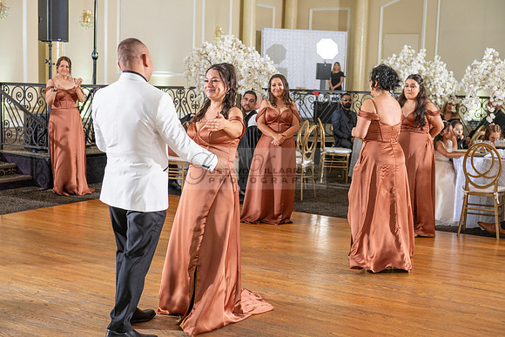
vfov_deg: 24.6
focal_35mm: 55
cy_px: 168
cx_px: 252
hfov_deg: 36.2
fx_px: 772
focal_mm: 55
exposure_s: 1/160
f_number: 4
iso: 800
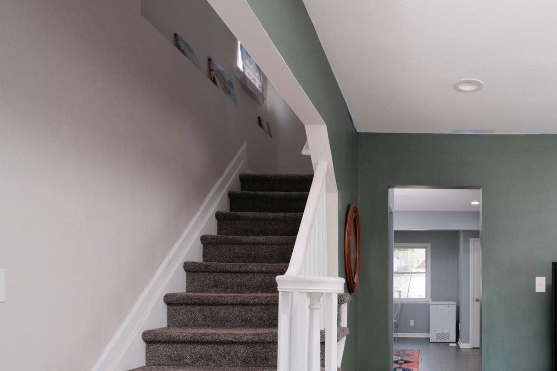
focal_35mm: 27
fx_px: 418
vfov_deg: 45.4
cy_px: 299
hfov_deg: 64.1
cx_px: 405
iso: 640
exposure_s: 1/250
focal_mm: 10.8
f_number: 6.4
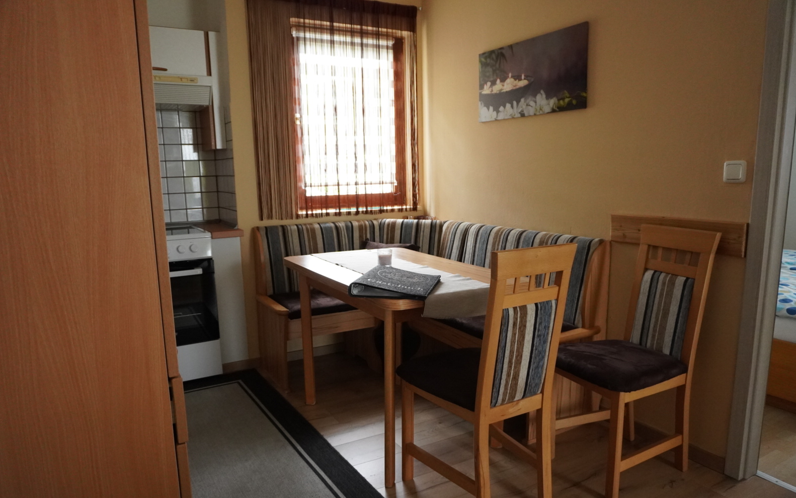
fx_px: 542
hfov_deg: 72.5
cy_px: 271
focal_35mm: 25
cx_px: 399
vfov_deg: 49.2
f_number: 3.5
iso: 2500
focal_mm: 16
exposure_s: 1/60
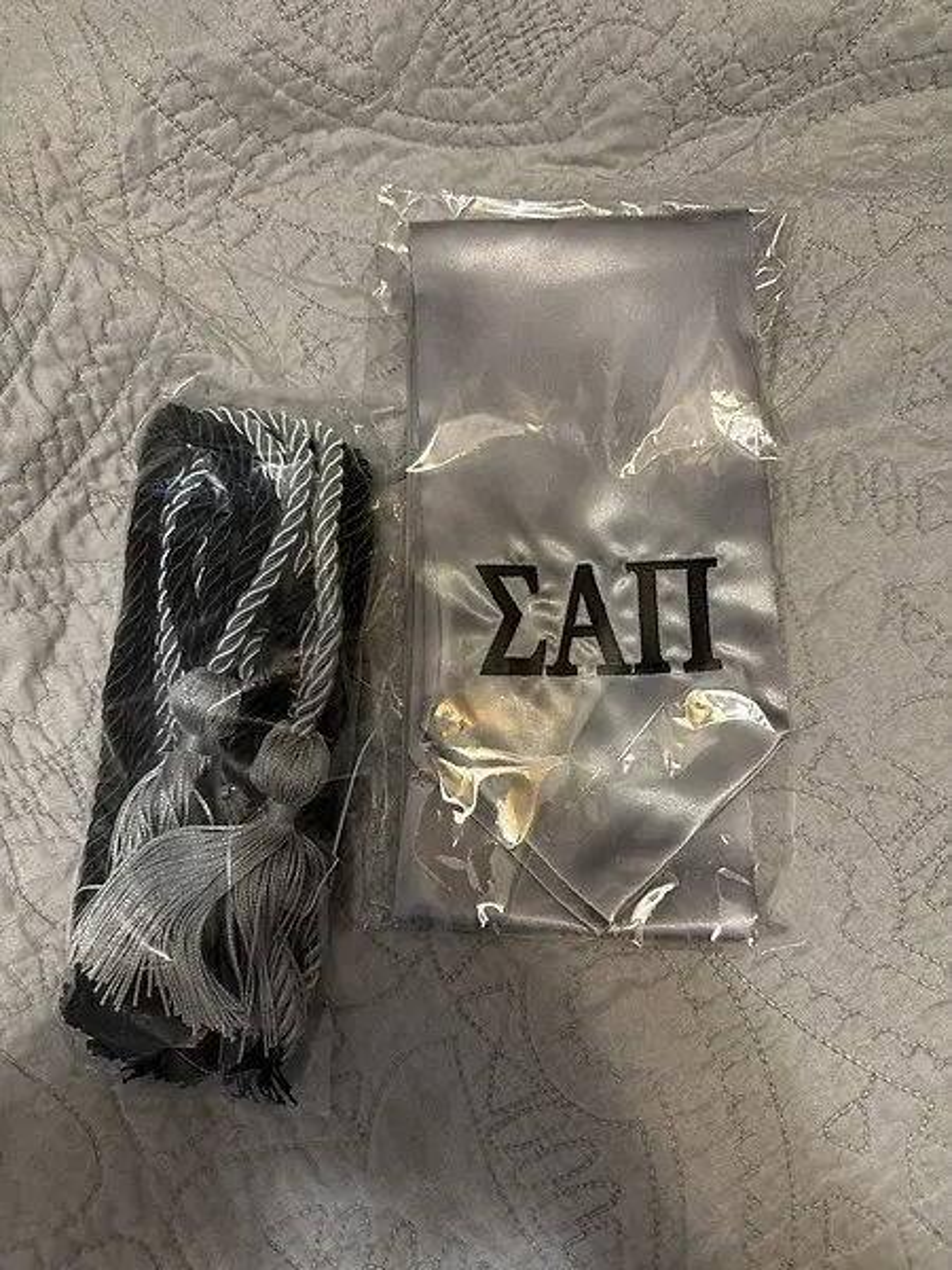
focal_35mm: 24
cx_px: 476
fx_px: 880
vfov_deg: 71.6
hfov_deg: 56.8
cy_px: 635
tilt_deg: -83.3
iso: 500
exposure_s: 1/60
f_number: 1.78
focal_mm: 6.76
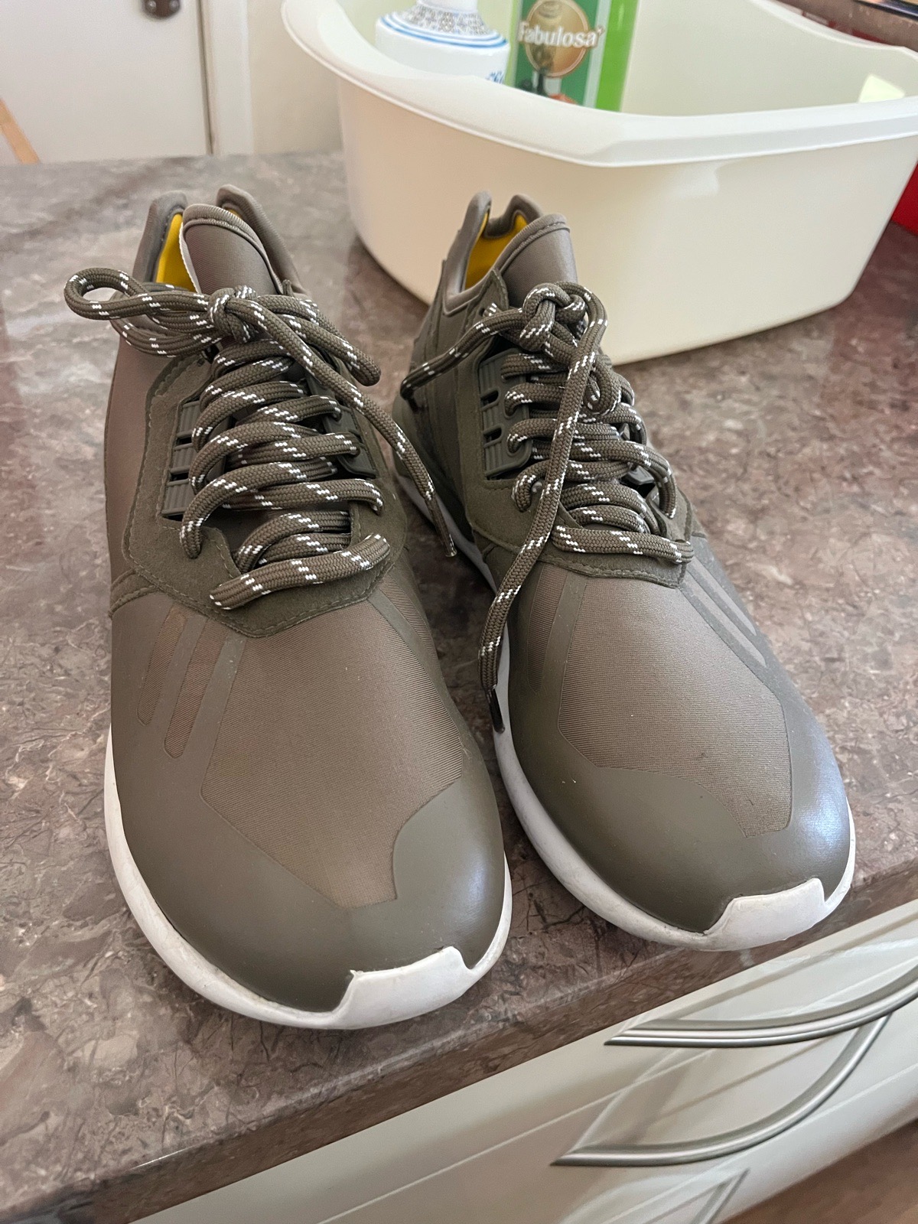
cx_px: 459
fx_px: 919
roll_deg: -6.0
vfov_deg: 67.3
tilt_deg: -42.5
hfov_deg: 53.1
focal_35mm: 26
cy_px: 612
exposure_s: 1/60
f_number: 1.6
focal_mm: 5.1
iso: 500
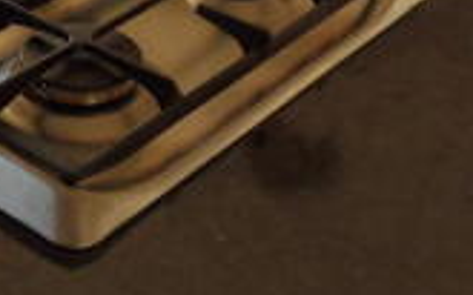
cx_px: 79
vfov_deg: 13.1
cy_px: -233
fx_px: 1160
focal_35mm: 90
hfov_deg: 22.7
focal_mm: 4.2
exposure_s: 1/125
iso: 80
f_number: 3.3
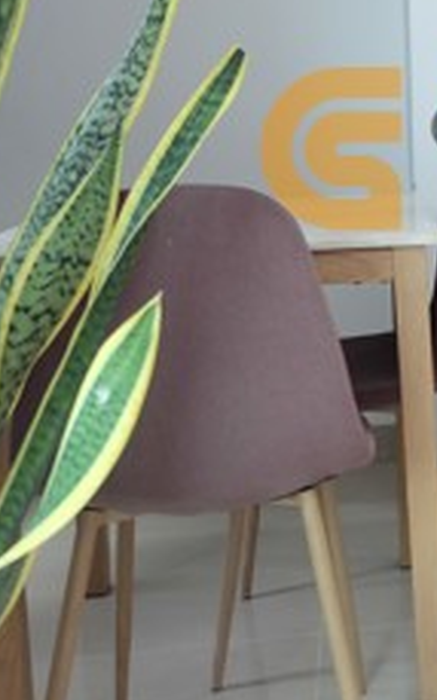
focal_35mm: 64
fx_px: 1220
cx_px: 623
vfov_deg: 31.3
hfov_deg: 18.4
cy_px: 150
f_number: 4
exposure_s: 1/30
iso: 400
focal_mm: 16
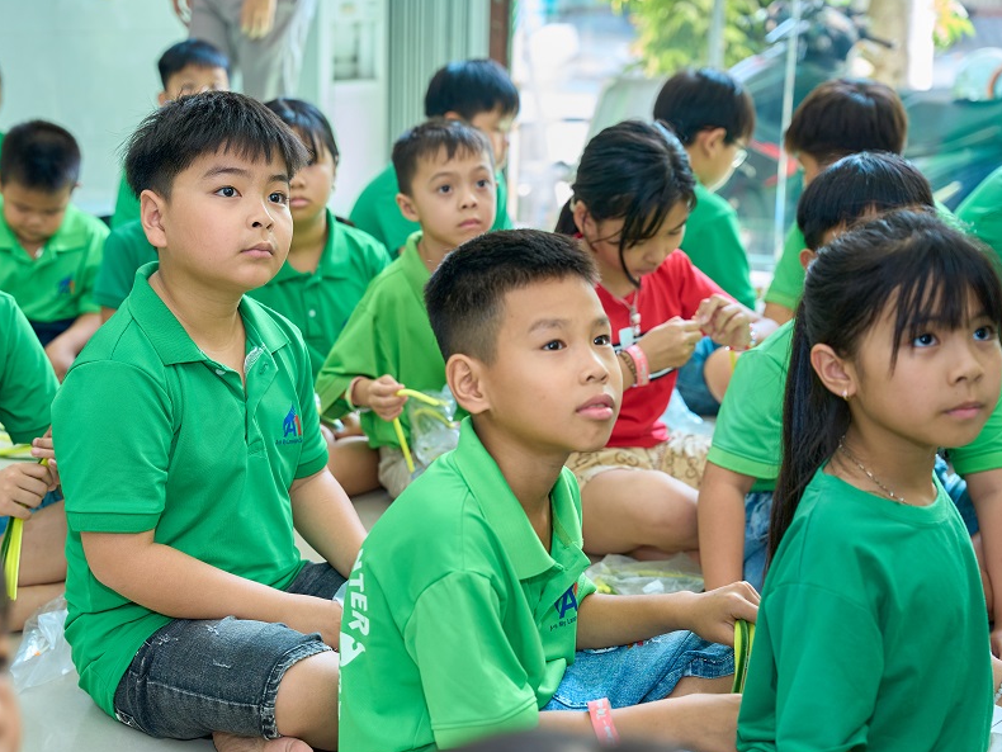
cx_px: 377
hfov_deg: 29.7
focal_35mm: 65
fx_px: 1883
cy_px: 420
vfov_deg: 22.6
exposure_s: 1/200
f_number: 3.2
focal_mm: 50.8
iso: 800
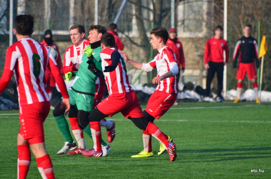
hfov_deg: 4.6
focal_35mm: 450
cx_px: 136
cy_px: 90
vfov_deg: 3.0
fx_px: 3381
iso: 500
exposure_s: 1/1250
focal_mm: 300
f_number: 5.6
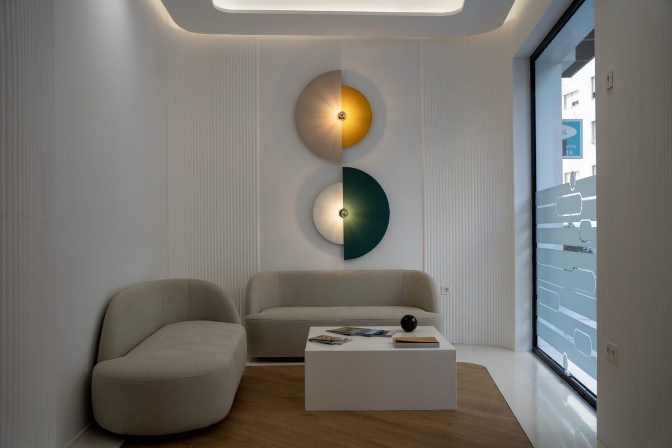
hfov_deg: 54.8
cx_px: 336
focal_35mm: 35
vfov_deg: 38.2
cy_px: 224
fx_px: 648
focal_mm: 34.7
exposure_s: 1/100
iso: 200
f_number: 4.5
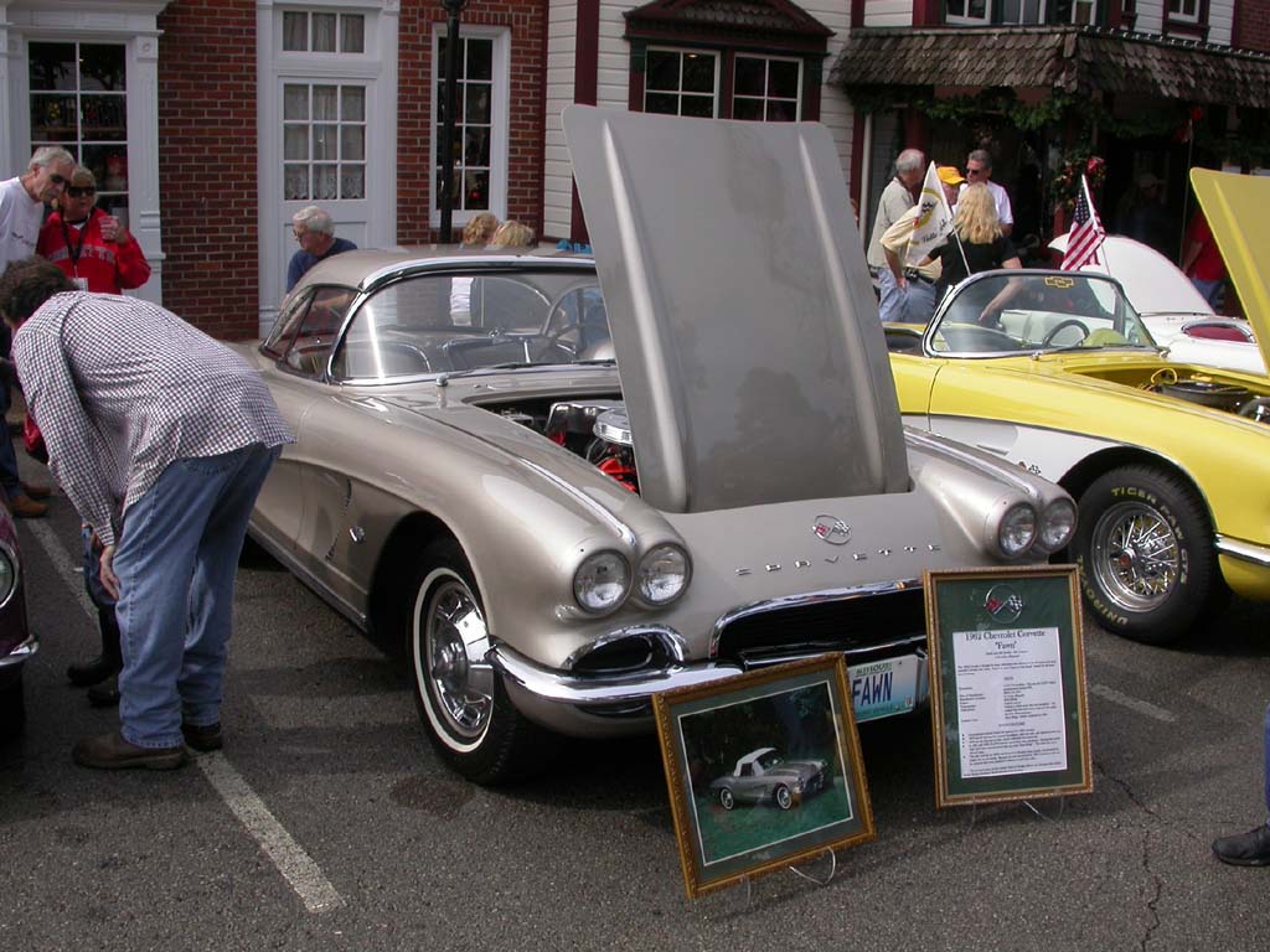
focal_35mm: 38
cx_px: 635
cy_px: 476
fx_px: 1394
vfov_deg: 37.7
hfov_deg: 49.0
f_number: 6.7
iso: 100
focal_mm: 7.85
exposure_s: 1/335
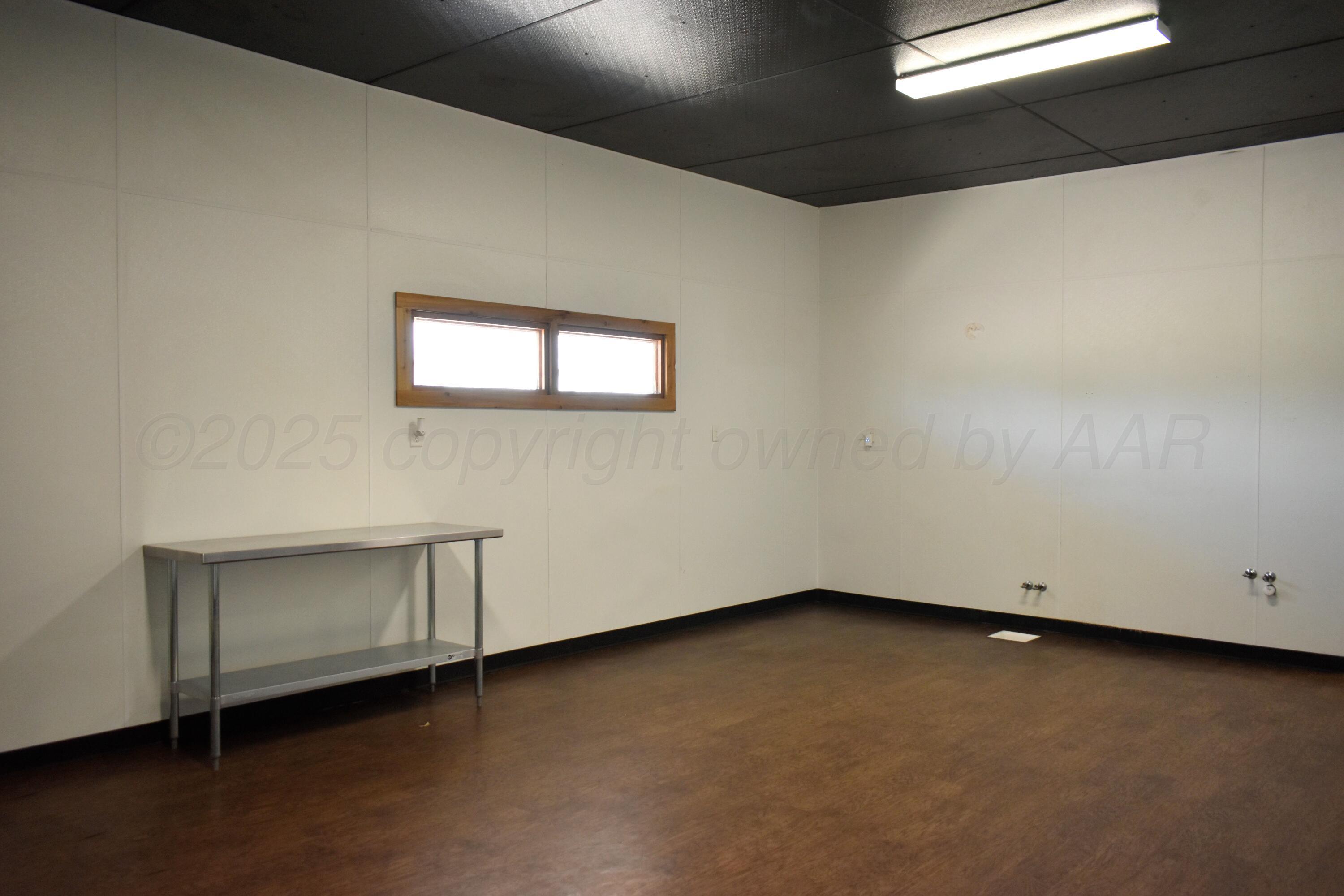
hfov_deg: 67.4
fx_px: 1008
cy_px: 448
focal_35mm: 27
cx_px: 672
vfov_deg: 47.9
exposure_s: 1/125
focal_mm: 18
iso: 800
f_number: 3.5
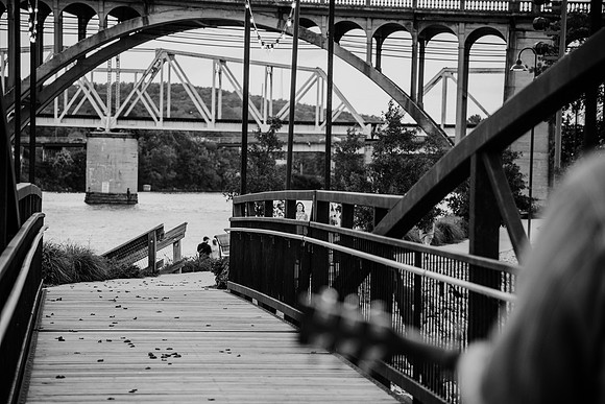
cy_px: 202
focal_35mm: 112
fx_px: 1883
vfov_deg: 12.2
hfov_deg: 18.3
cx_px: 302
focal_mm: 112
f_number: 4
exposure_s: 1/640
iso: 400
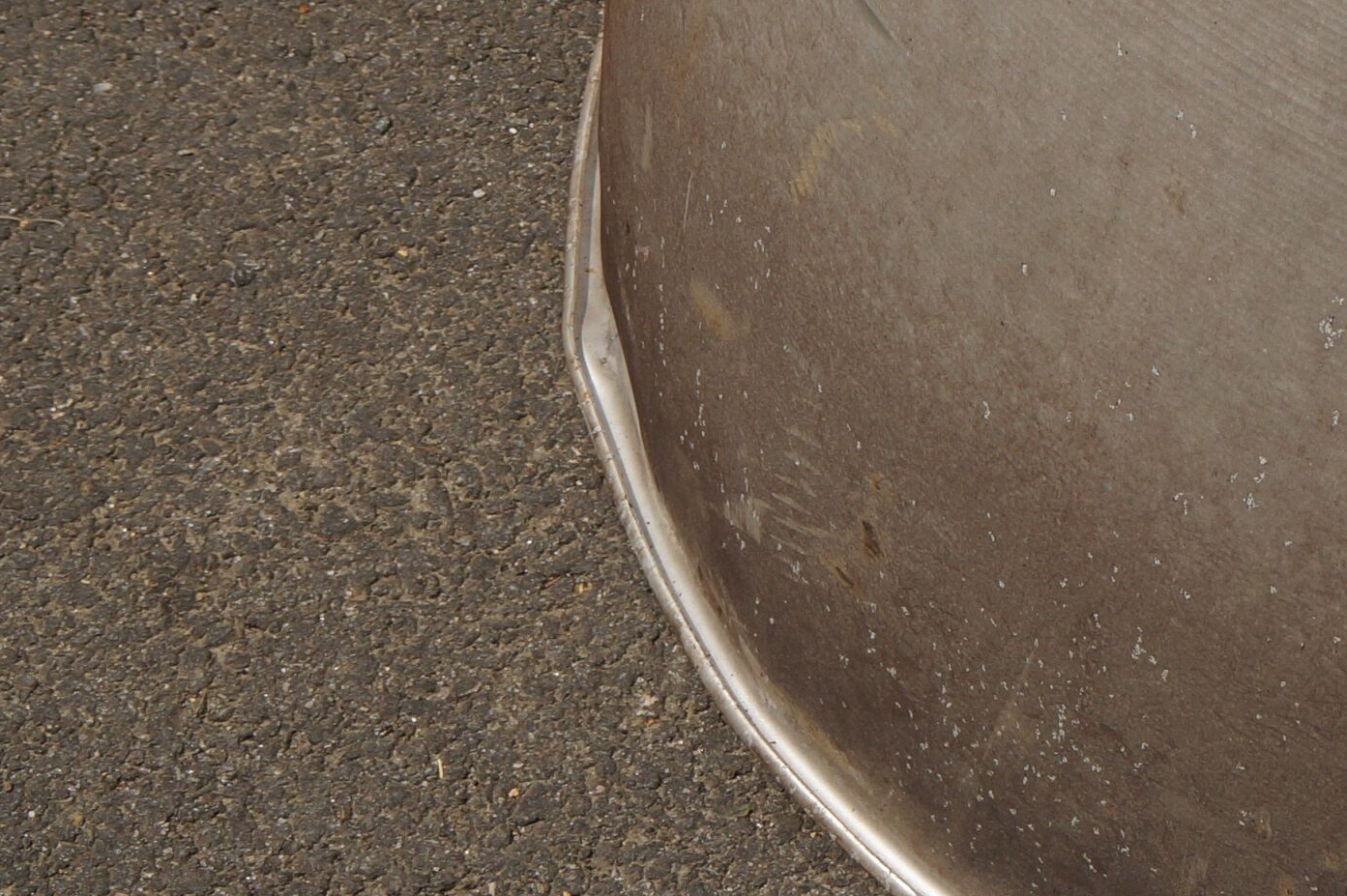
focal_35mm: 165
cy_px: -298
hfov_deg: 12.2
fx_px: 6154
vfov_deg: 8.2
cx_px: 1664
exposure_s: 1/640
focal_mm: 35
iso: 100
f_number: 8
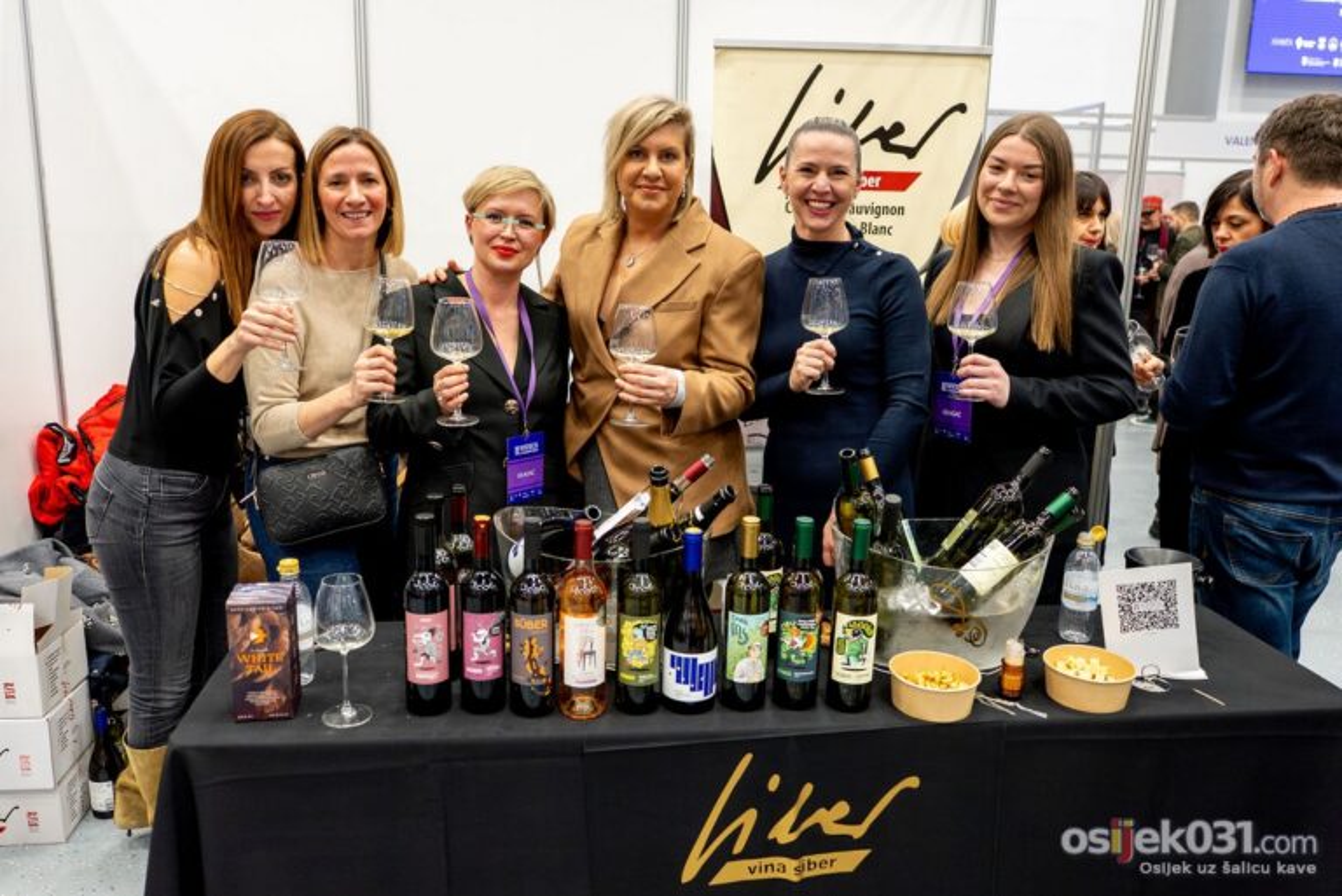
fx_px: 1064
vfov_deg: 45.7
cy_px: 438
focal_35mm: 29
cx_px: 646
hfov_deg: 64.5
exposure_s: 1/125
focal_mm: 26
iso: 1250
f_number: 2.8
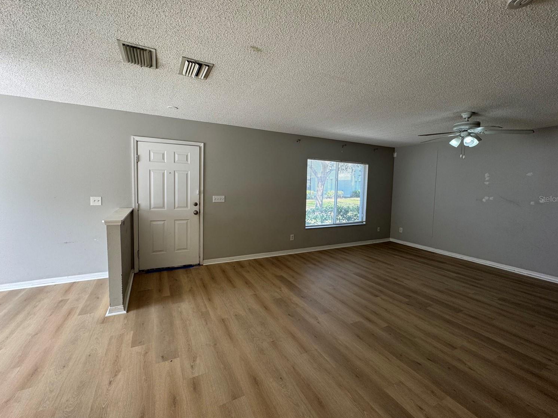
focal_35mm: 15
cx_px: 275
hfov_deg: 98.2
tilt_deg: -3.6
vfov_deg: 81.7
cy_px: 199
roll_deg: -1.2
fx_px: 242
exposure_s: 1/120
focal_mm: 2.22
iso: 80
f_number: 2.2
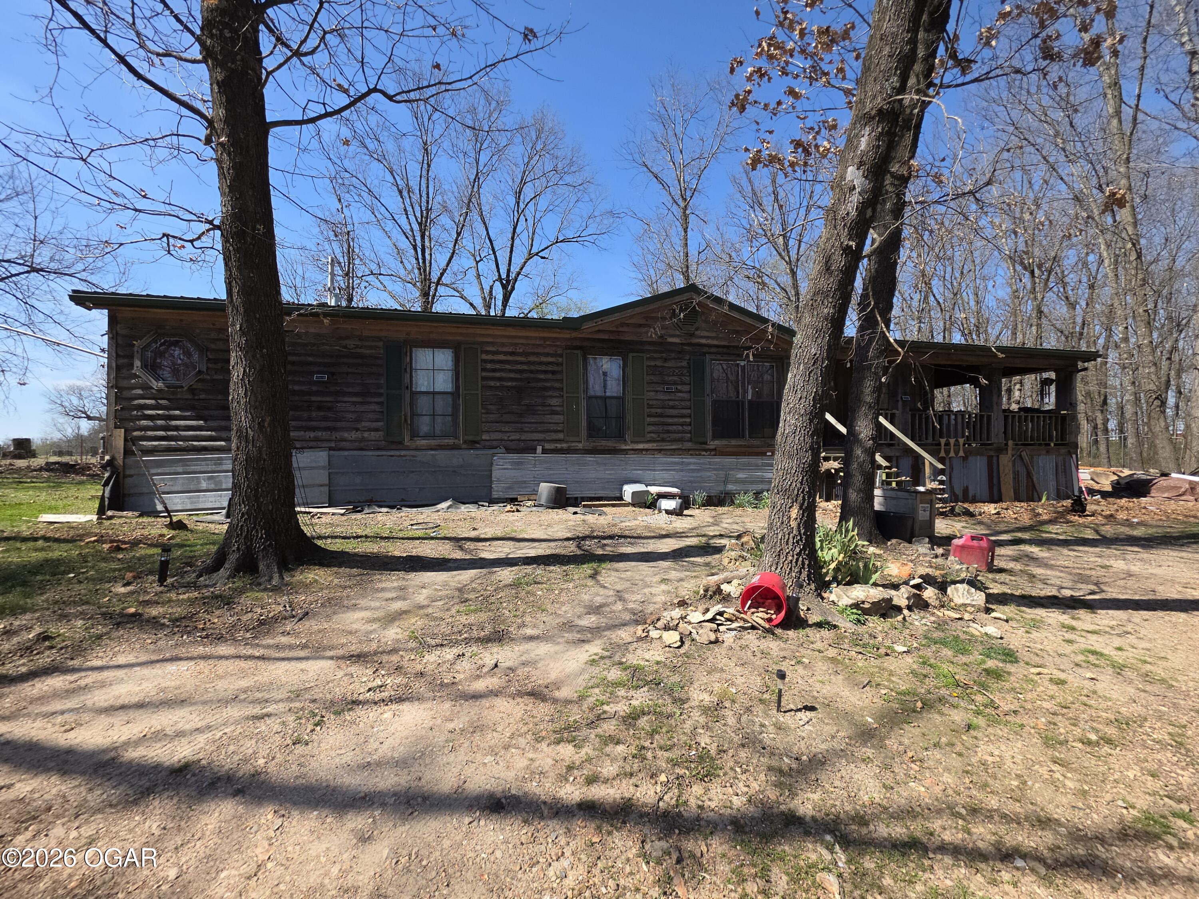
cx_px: 600
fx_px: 450
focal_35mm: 13
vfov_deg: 89.9
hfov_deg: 106.2
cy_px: 450
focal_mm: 2.2
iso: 20
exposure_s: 1/664
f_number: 1.9
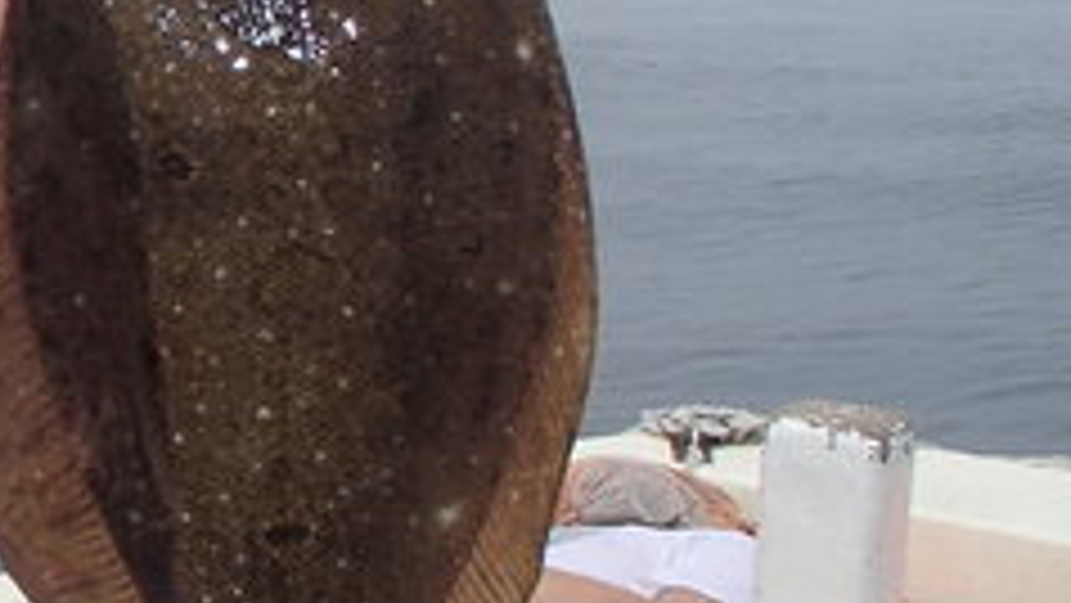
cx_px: -171
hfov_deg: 23.9
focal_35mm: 82
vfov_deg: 14.7
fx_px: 2329
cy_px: 180
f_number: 11
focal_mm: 5
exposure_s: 1/160
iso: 100
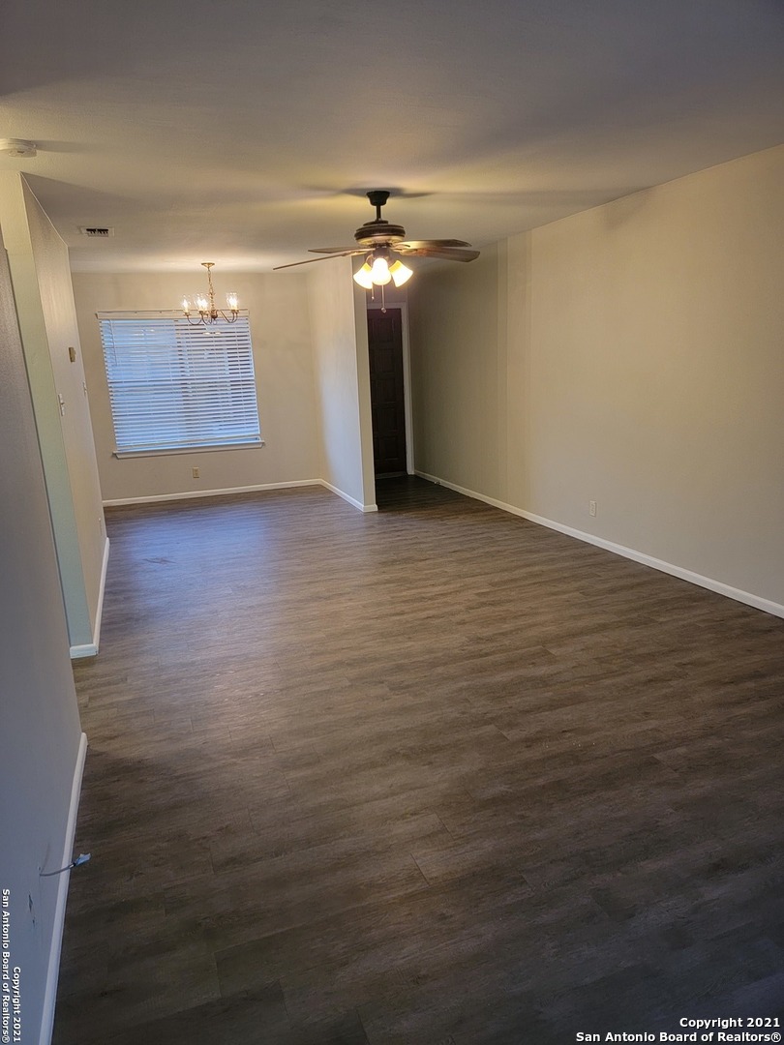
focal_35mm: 24
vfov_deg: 71.6
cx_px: 392
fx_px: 725
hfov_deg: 56.8
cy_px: 522
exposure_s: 1/39
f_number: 1.8
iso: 200
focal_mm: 6.7
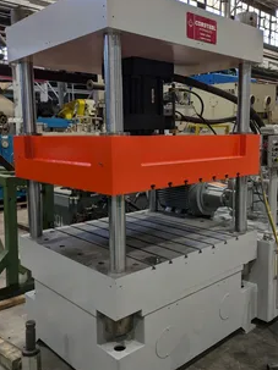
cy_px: 182
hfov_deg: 42.8
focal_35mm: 33
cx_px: 163
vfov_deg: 55.4
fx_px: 354
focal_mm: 5.43
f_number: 1.89
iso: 63
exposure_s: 1/120
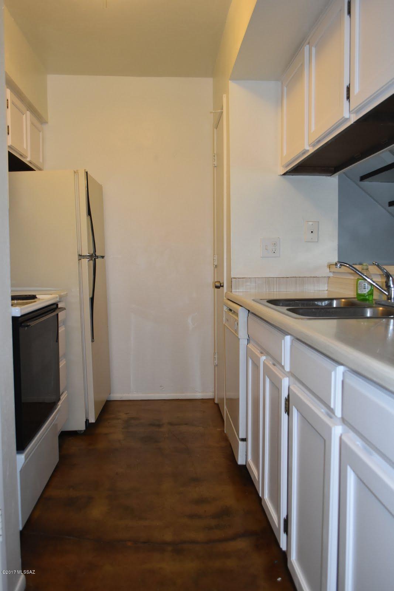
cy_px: 296
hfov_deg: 40.0
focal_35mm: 33
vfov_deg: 57.2
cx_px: 197
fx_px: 542
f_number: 3.8
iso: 1000
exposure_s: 1/60
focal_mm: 22
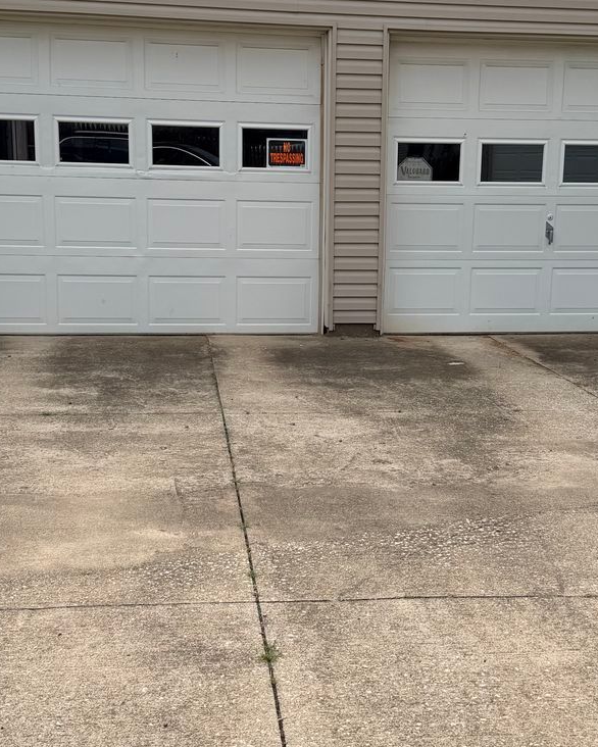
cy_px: 355
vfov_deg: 38.8
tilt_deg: -10.2
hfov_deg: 31.4
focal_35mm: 48
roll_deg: -1.6
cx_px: 335
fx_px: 1061
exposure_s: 1/3021
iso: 80
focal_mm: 6.76
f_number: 1.78
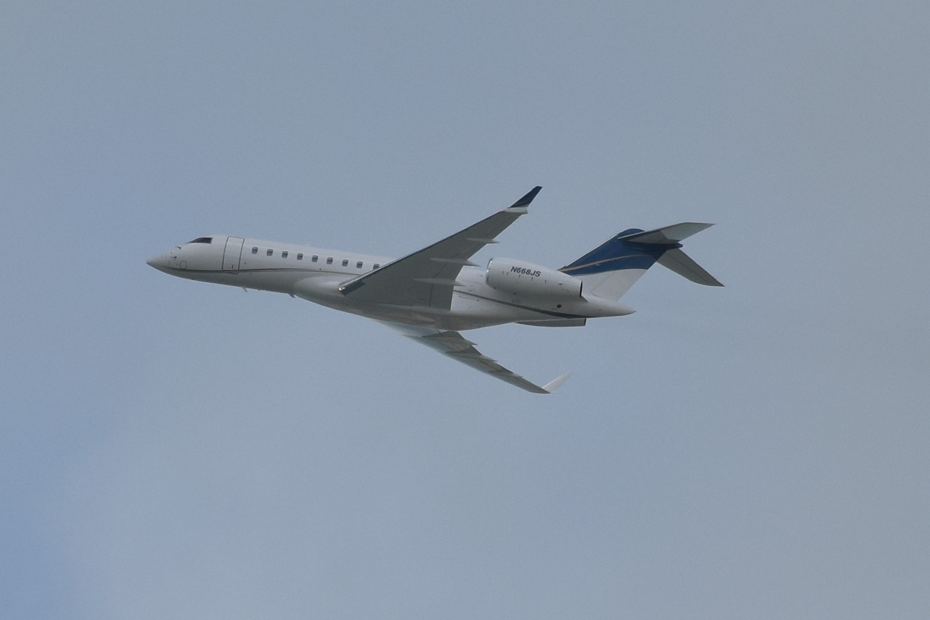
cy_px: 310
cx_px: 465
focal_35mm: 210
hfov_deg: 9.8
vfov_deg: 6.5
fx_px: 5424
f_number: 8
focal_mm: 140
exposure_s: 1/1000
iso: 250
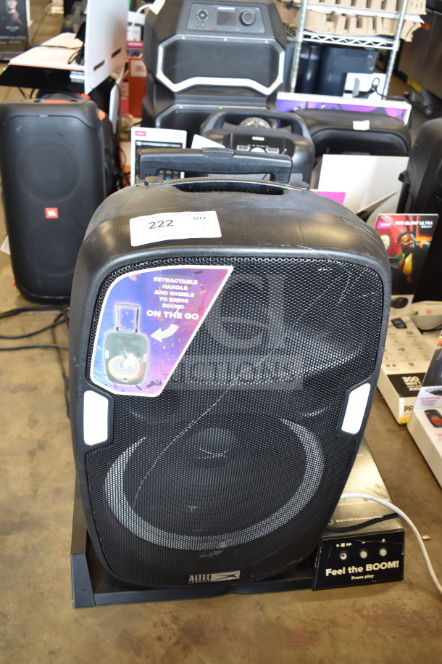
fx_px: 608
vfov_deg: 57.2
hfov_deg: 40.0
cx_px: 221
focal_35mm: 33
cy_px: 332
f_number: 3.8
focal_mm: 22
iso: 800
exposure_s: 1/30
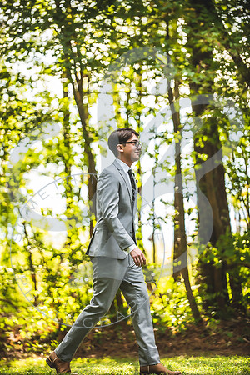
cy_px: 188
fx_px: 1354
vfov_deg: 15.8
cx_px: 125
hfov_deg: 10.5
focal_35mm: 130
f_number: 2.8
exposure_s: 1/500
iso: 500
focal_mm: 130
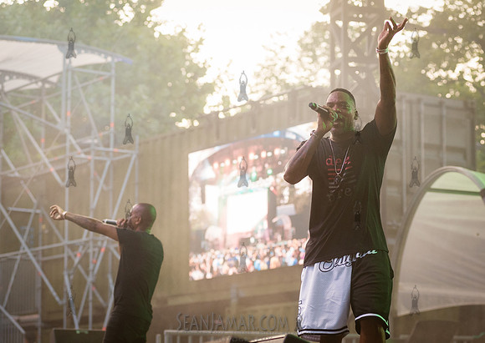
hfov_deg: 16.9
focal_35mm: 119
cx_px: 273
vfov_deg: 12.0
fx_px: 1635
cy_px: 182
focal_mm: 105
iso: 2000
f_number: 4
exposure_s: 1/500
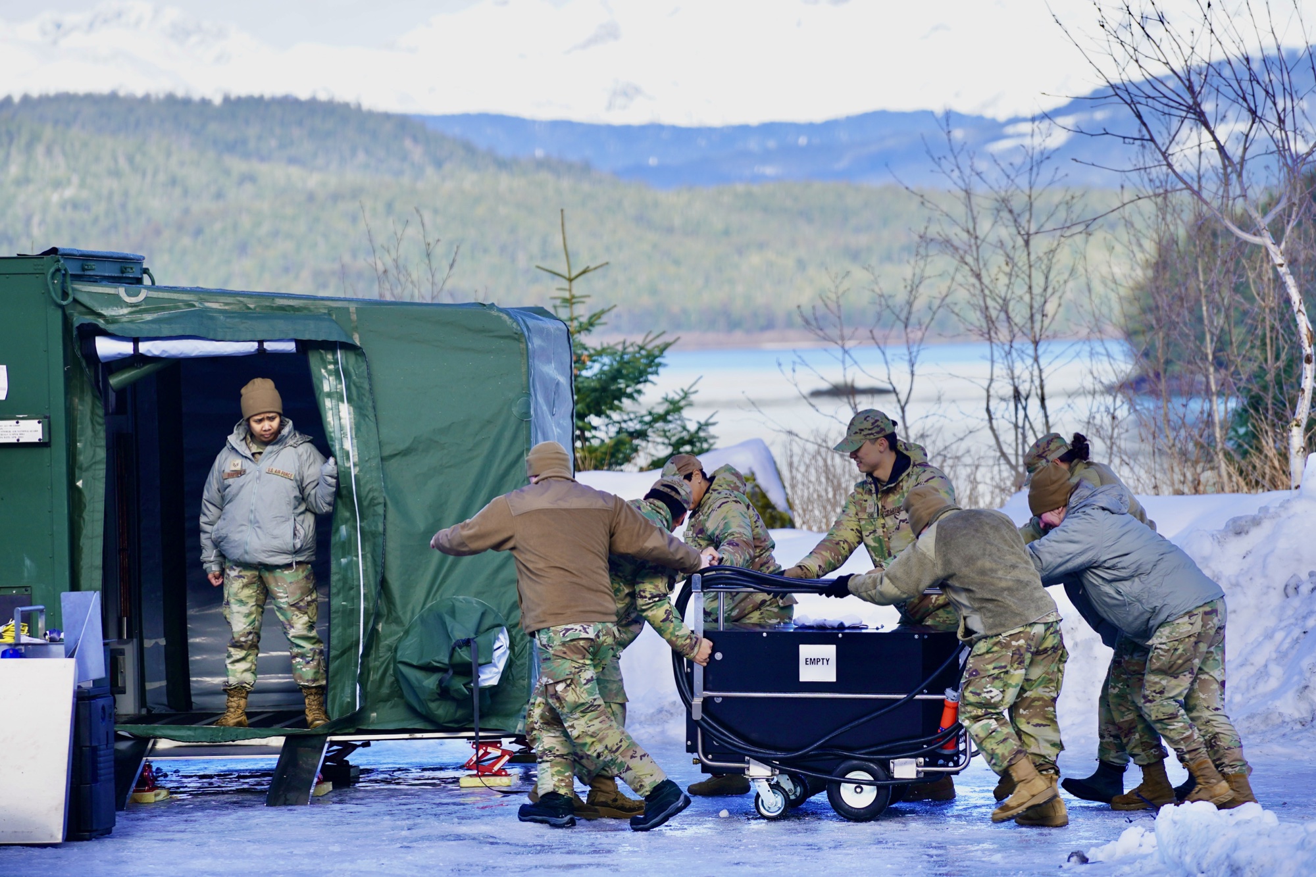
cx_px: 658
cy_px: 438
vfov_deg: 6.9
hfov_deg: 10.3
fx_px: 7310
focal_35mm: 200
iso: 100
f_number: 5
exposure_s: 1/320
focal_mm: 200
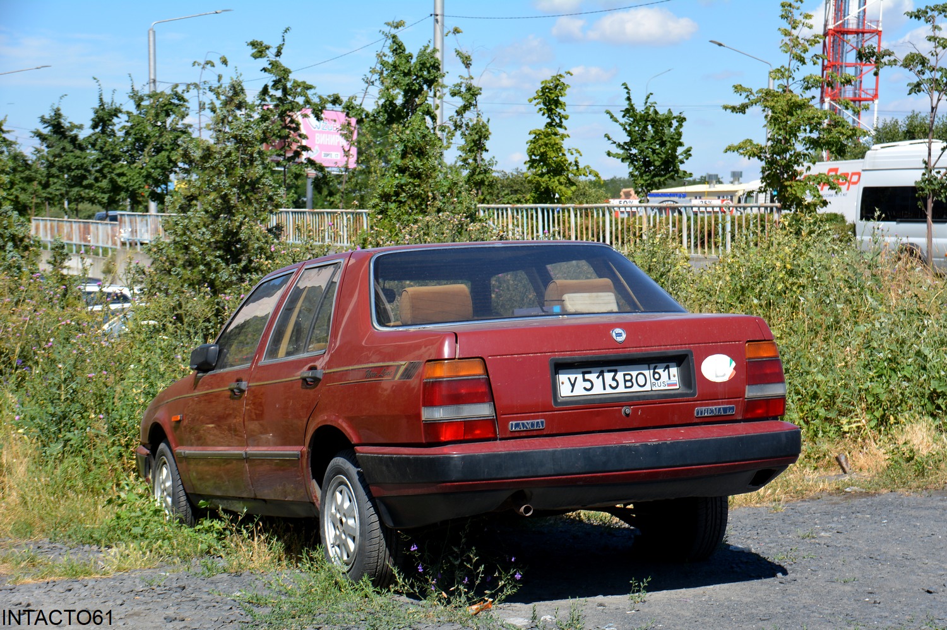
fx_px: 2050
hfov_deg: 26.0
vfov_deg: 17.5
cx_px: 474
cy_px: 315
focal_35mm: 78
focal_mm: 52
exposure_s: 1/250
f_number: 8
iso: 125
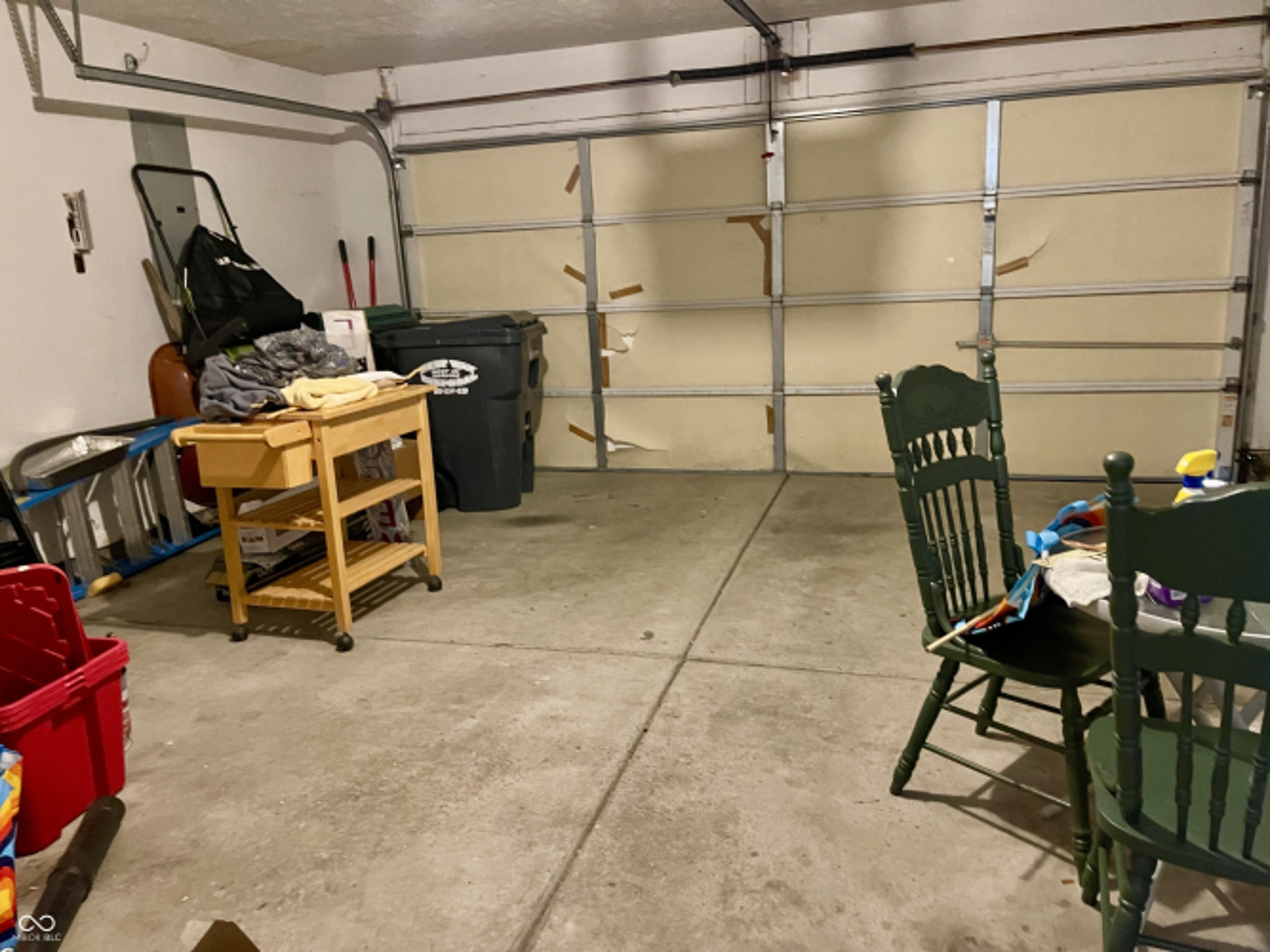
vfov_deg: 54.9
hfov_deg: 69.4
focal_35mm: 25
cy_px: 476
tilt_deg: -15.0
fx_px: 917
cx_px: 635
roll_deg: +3.4
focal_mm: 5.1
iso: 800
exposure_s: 1/30
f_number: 1.6
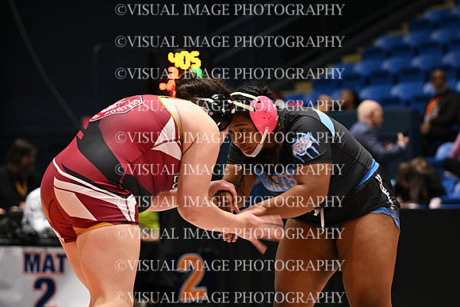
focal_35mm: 154
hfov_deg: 13.3
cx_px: 230
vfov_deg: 8.9
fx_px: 1968
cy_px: 154
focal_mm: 103
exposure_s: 1/120
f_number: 2.8
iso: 450
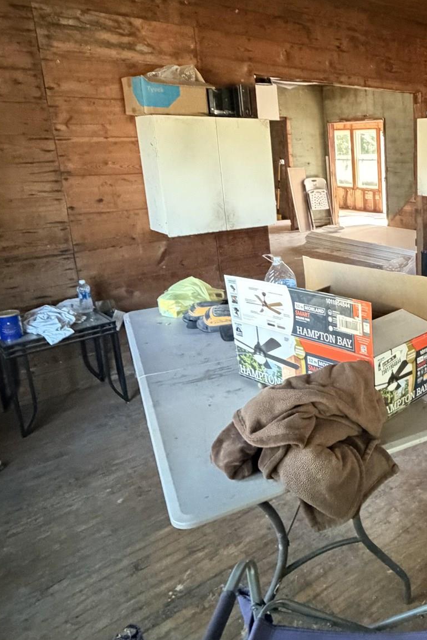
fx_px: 516
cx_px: 448
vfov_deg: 63.3
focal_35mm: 29
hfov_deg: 38.6
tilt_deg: -13.8
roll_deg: +0.7
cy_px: 272
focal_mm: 2.22
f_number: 2.2
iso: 1250
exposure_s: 1/56
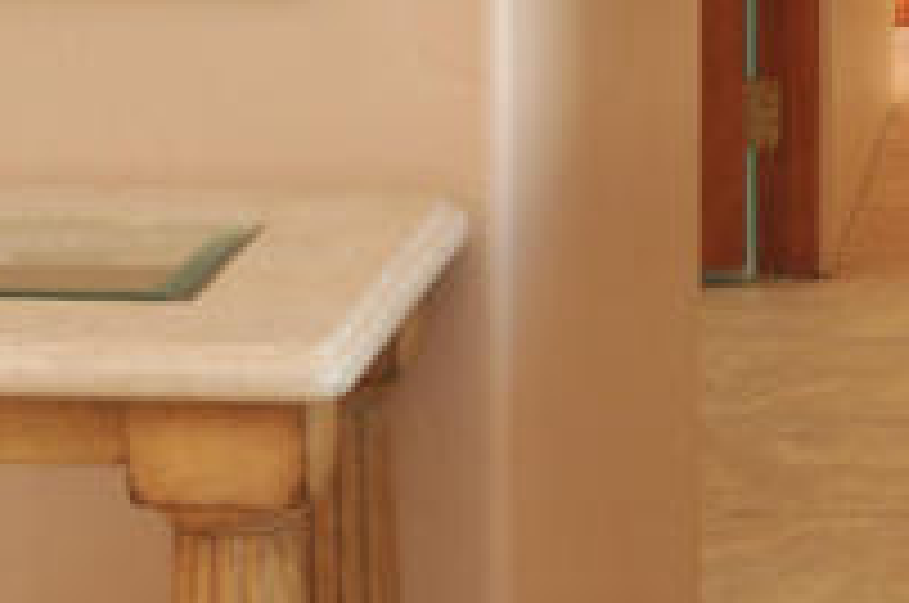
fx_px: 5042
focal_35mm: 200
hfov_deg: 10.2
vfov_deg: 6.8
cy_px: -256
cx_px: 963
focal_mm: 35
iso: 320
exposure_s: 1/40
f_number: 7.1
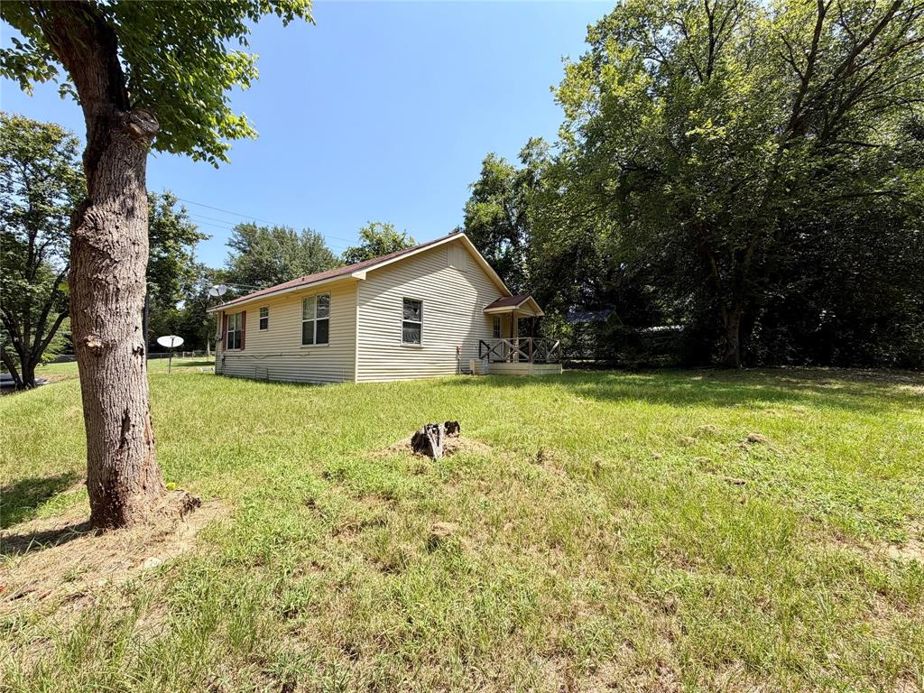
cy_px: 346
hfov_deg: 102.1
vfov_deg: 85.7
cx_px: 462
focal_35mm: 14
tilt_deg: +2.3
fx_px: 374
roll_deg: +0.4
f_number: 2.2
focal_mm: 2.22
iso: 32
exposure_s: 1/770
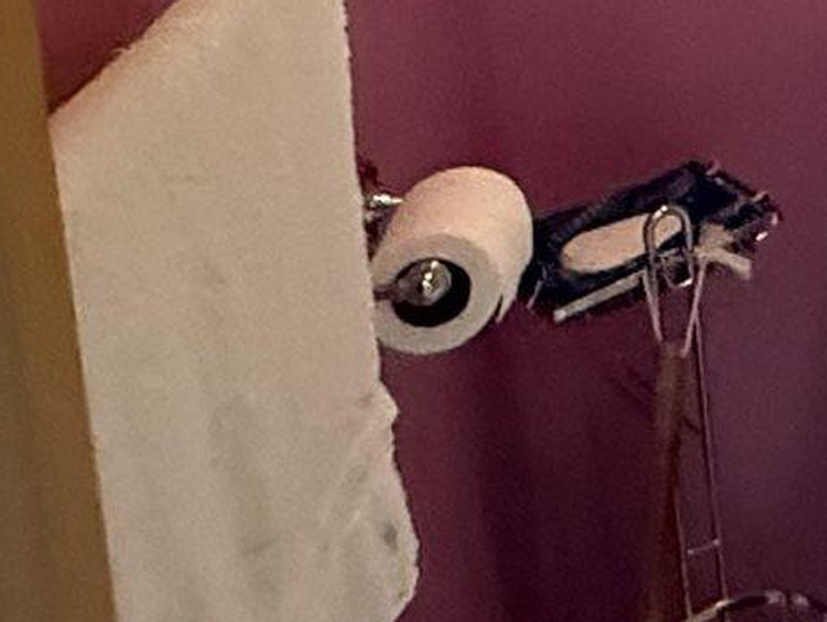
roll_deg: +1.3
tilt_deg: -8.4
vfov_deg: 15.0
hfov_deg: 16.6
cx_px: 1604
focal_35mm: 92
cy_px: -291
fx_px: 2200
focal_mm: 2.22
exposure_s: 1/60
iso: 800
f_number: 2.2
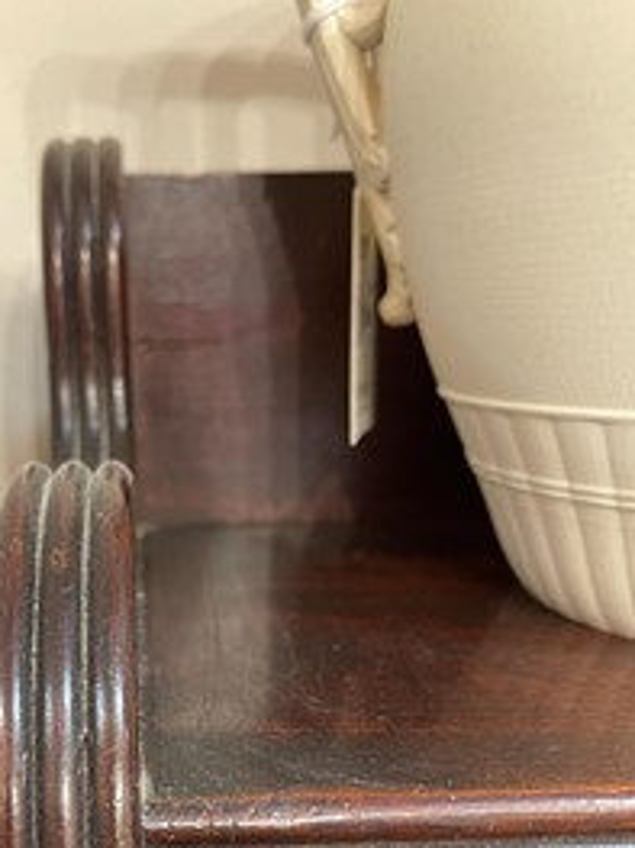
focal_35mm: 38
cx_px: 168
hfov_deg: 36.9
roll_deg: +1.5
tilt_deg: -19.0
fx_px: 930
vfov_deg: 47.1
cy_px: 642
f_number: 1.6
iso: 250
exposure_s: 1/50
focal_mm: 5.1
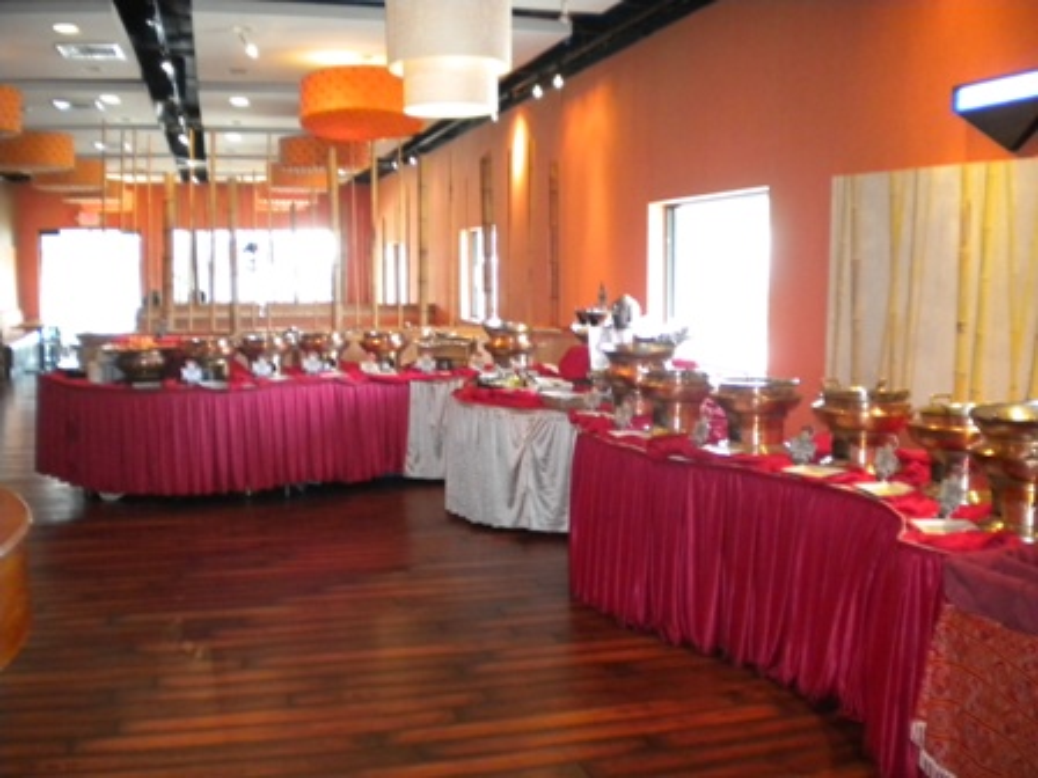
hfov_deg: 52.6
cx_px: 519
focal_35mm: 35
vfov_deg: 40.7
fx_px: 1050
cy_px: 389
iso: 400
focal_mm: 6.3
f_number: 3.1
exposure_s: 1/30
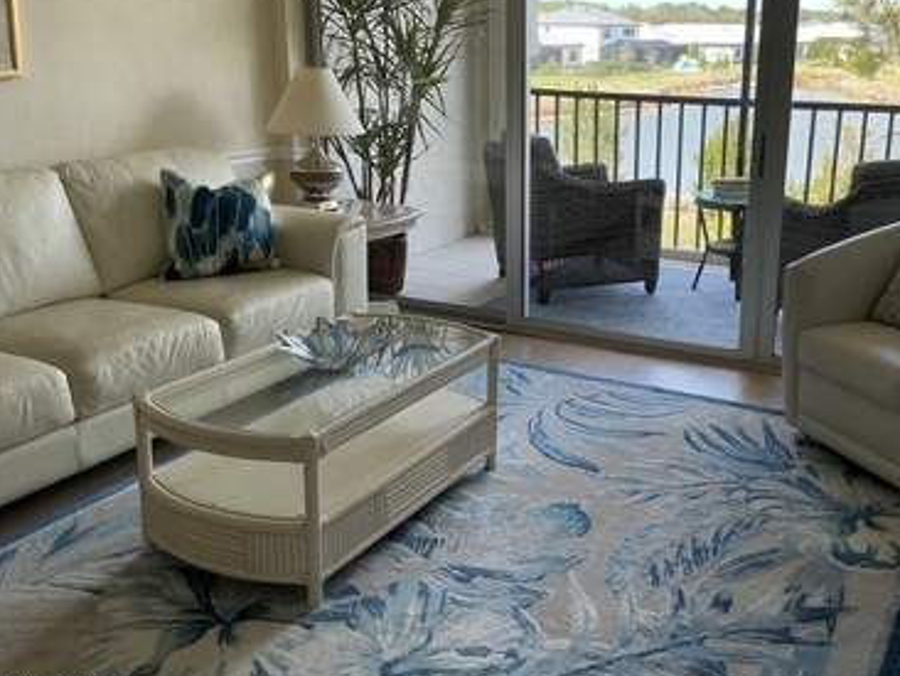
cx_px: 566
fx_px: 989
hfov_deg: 48.5
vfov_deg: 37.6
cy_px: 268
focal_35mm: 38
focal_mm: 3
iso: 25
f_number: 1.8
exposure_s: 1/120
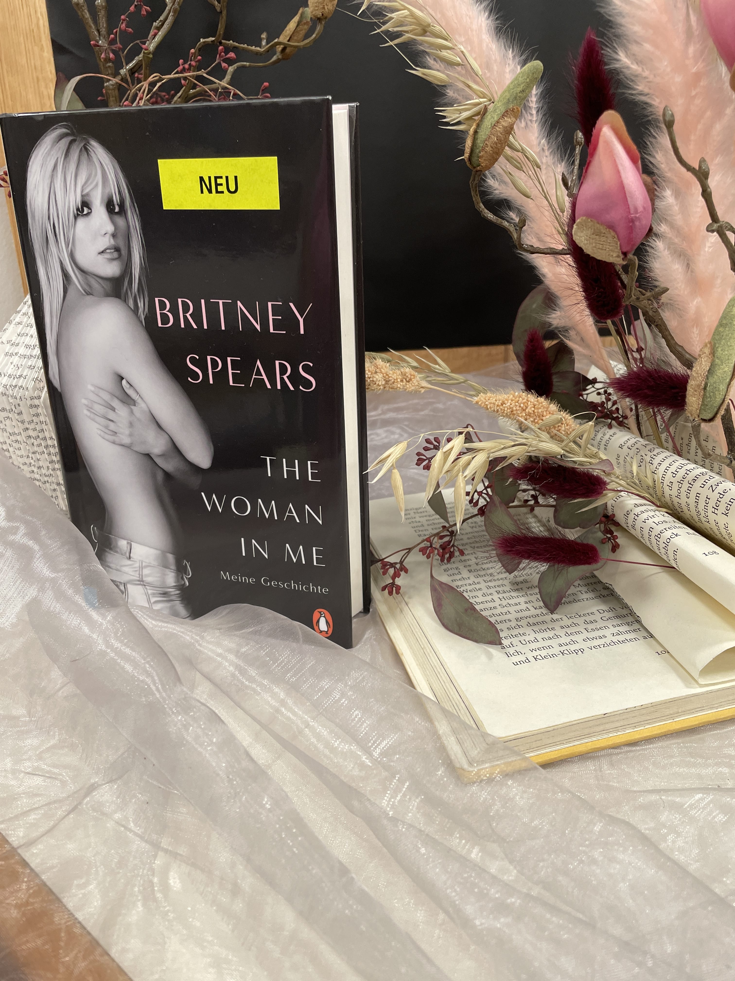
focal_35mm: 26
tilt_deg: -21.8
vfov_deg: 67.3
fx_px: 736
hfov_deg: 53.1
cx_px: 368
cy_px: 490
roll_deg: +2.7
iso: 125
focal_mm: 4.2
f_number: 1.6
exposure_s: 1/118
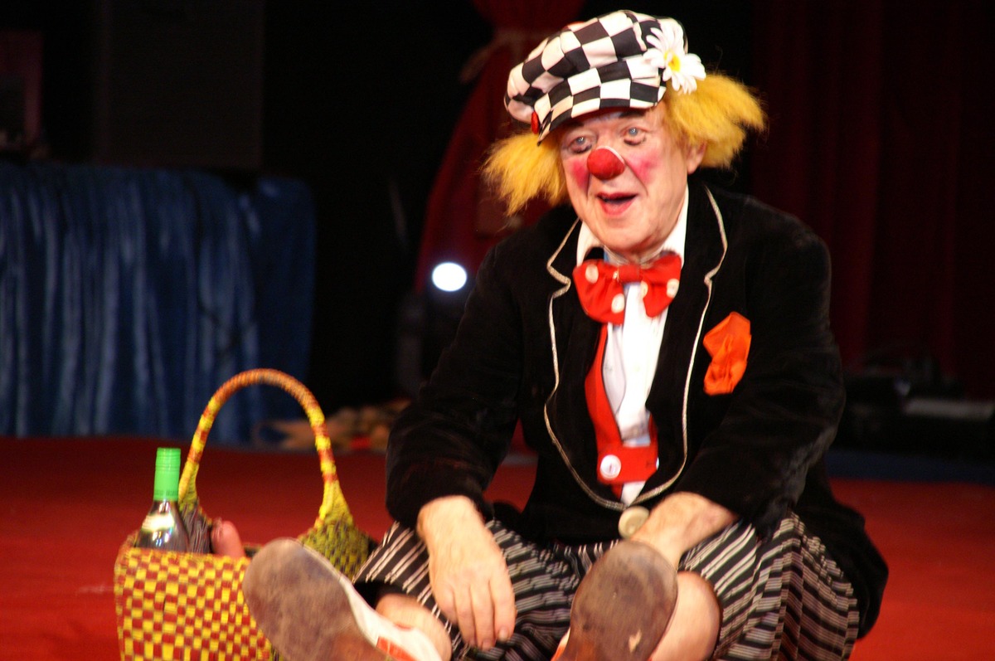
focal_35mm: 300
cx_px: 498
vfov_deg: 4.6
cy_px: 330
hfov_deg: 6.9
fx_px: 8281
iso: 800
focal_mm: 200
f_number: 6.3
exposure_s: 1/40
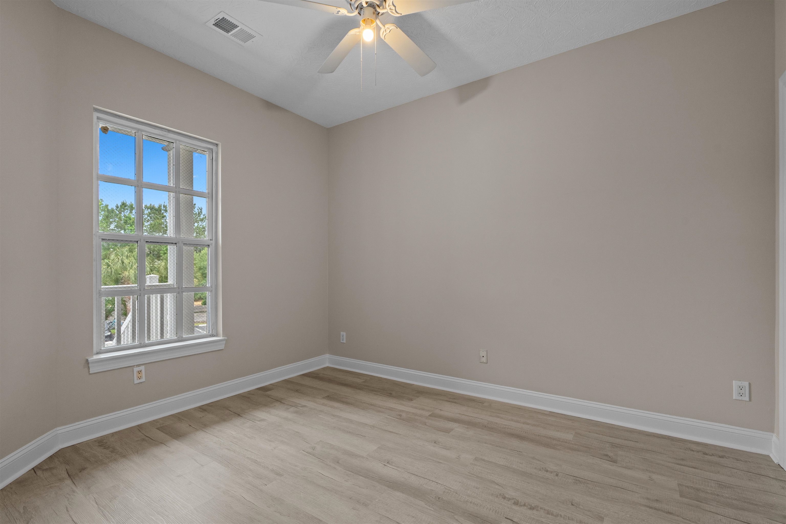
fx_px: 349
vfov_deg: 73.7
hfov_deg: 96.7
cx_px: 393
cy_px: 262
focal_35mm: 16
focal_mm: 16
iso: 1000
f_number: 8
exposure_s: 1/15
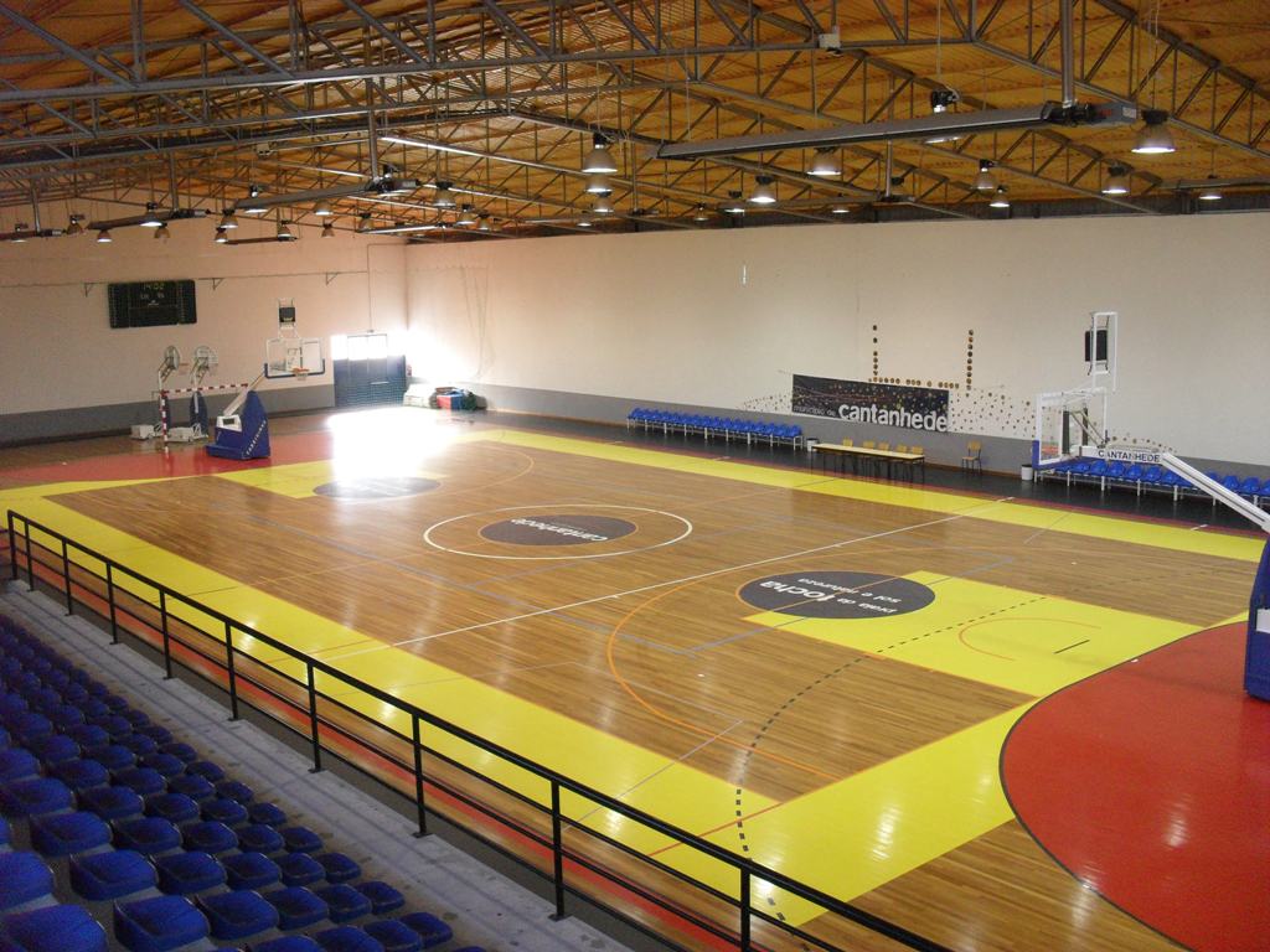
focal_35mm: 35
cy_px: 476
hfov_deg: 52.6
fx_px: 1284
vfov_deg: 40.7
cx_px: 635
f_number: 3.2
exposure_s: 1/45
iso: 240
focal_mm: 6.3
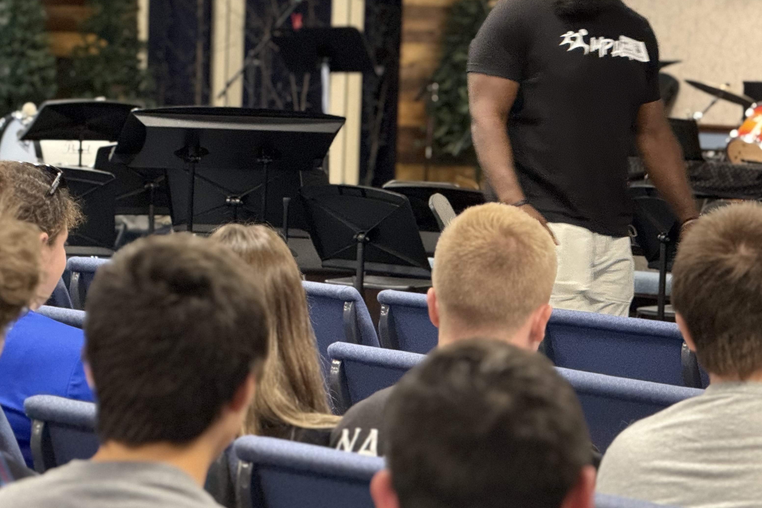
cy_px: 180
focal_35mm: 162
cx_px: 302
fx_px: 3429
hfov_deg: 12.7
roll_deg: -1.8
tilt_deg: -2.4
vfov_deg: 8.5
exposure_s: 1/40
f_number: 2.8
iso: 1000
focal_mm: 15.66
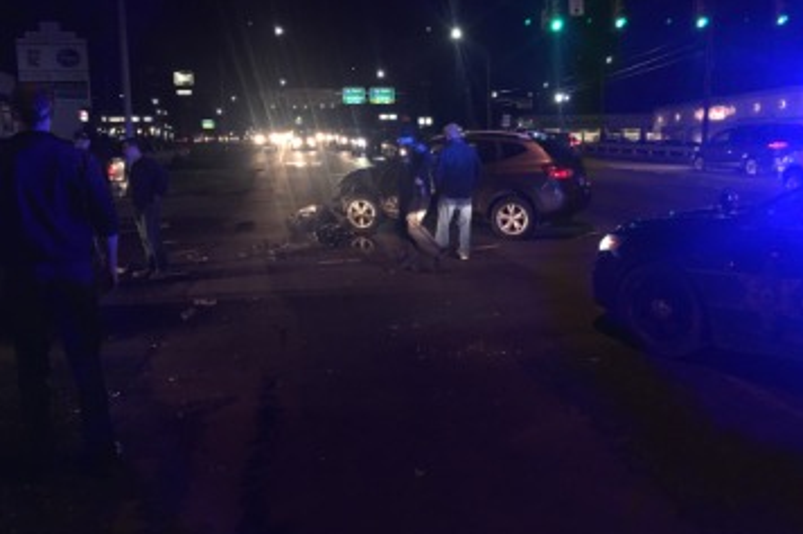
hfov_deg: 60.3
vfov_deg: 42.3
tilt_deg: -5.6
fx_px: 691
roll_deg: +2.0
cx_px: 395
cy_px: 246
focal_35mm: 31
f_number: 2.2
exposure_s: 1/30
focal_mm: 4.15
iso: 160
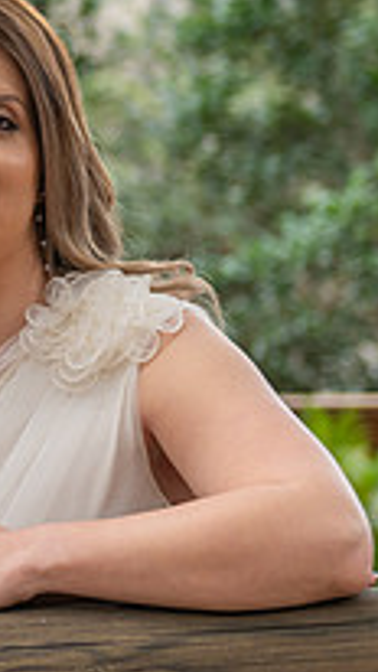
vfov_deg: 11.3
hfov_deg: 6.2
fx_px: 3365
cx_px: -500
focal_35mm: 189
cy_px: 103
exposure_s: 1/160
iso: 200
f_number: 3.2
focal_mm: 58
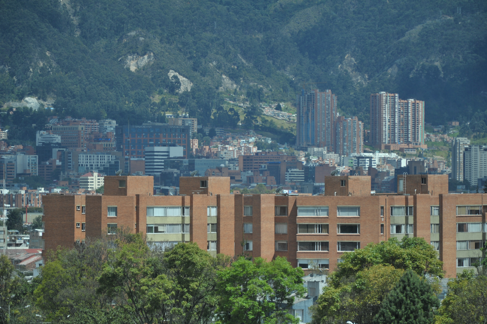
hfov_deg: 7.4
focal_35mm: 280
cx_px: 244
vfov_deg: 4.9
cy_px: 162
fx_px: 3785
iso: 250
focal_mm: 280
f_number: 4
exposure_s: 1/3200
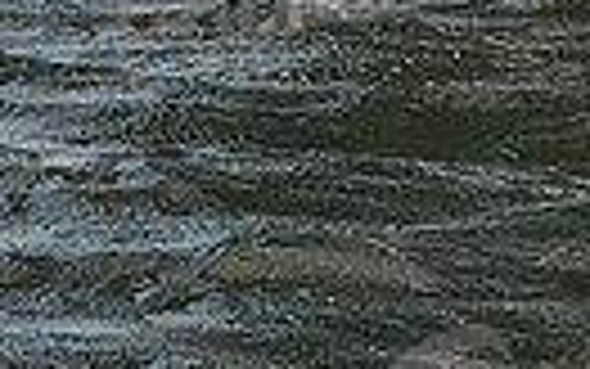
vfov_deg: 4.1
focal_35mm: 316
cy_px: -335
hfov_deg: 6.5
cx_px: 977
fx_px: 5083
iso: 250
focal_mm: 70
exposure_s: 1/800
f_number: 8
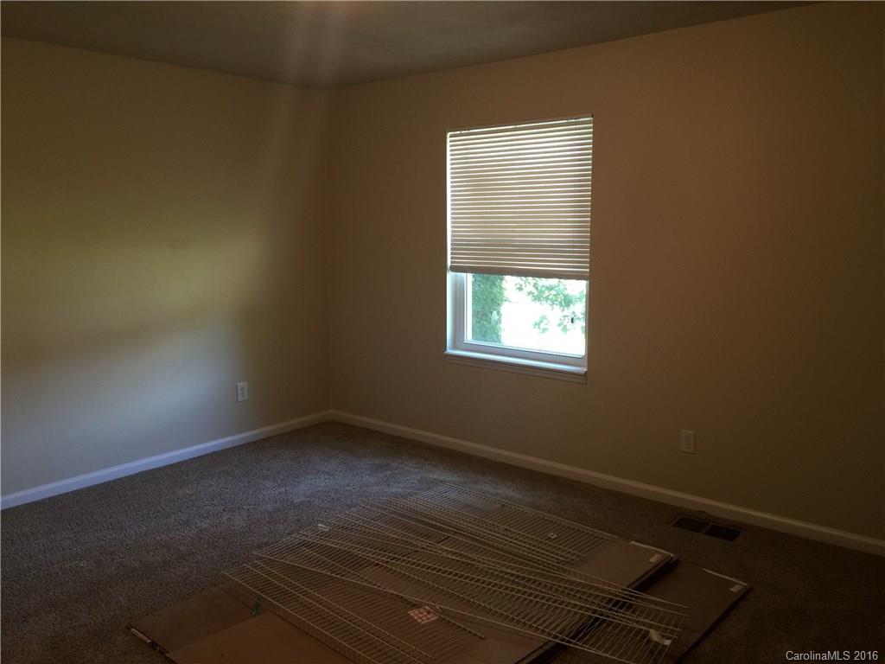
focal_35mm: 29
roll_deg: +0.2
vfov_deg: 48.2
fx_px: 741
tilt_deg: -8.3
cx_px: 442
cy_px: 332
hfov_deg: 61.7
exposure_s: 1/15
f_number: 2.2
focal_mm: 4.15
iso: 50
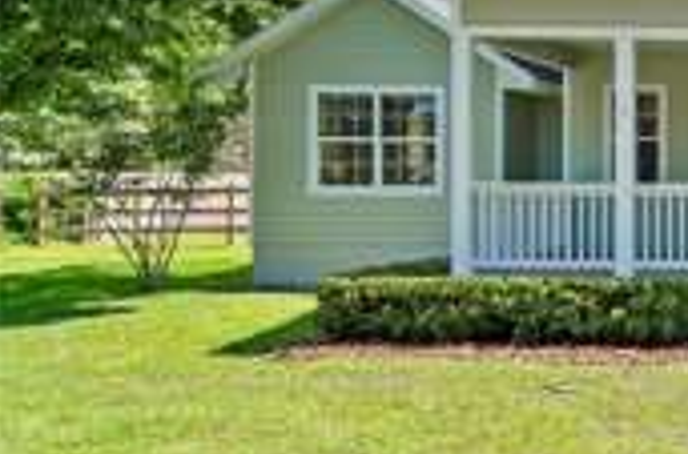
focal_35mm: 45
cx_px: 962
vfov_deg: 29.2
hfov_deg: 30.6
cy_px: 115
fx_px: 858
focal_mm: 16
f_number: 7.1
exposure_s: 1/100
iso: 400
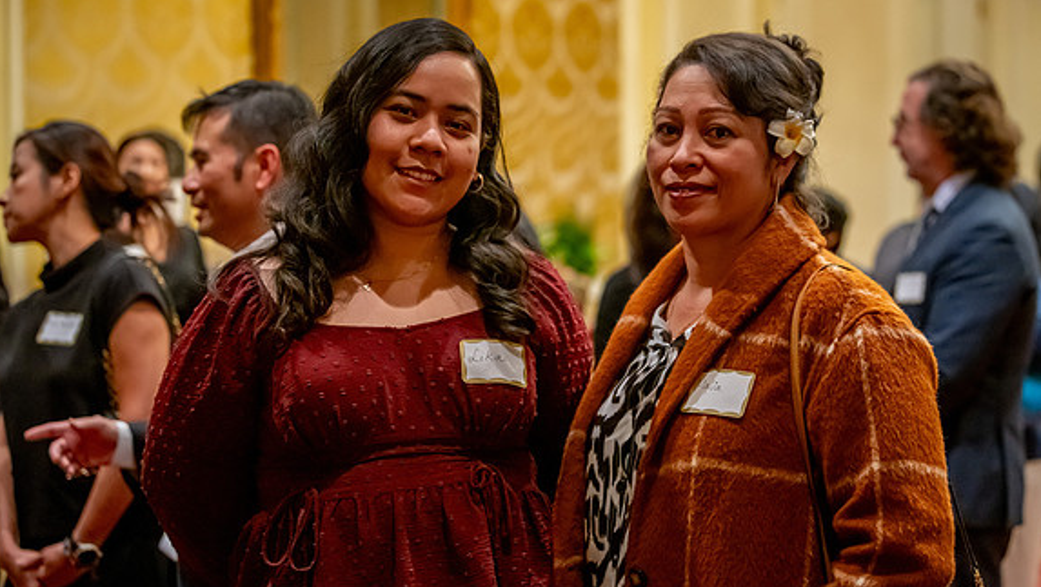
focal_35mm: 81
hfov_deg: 26.2
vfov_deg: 14.9
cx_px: 566
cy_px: 256
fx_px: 2237
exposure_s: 1/200
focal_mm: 70
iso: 5000
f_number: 2.8
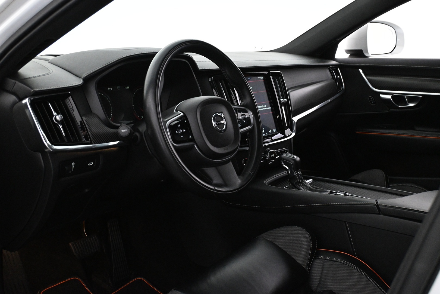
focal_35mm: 38
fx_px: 458
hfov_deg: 51.3
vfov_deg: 35.5
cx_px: 220
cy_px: 147
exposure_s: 1/30
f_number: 5.6
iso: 3200
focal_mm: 25
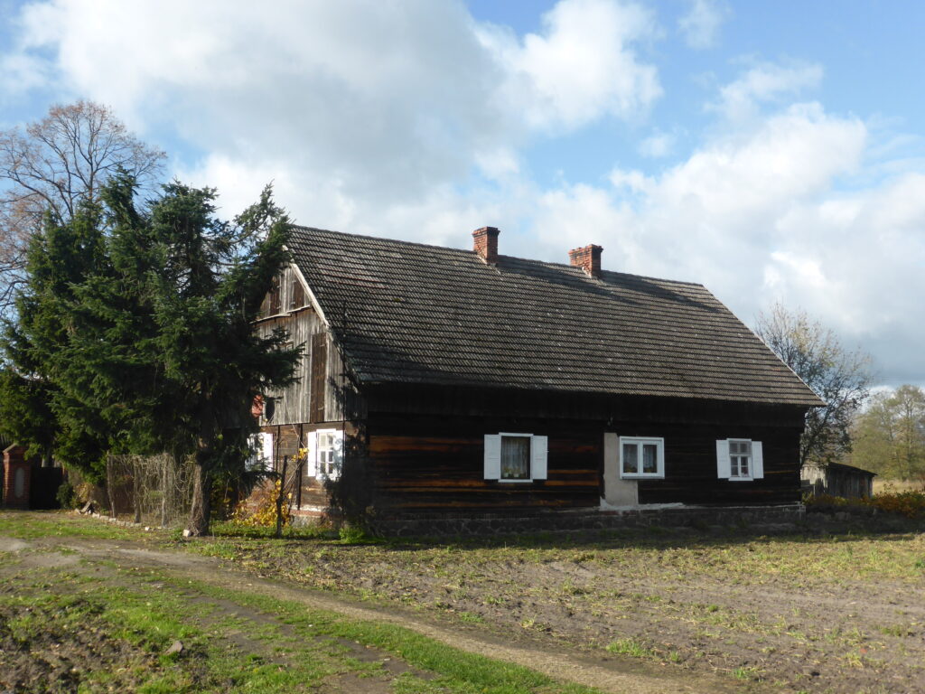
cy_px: 347
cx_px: 462
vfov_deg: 36.0
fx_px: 1069
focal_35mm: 40
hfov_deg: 46.8
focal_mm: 6.9
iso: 100
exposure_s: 1/500
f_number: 3.9
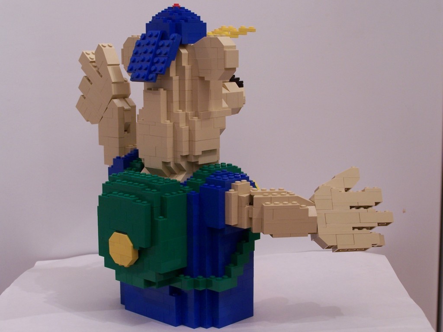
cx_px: 222
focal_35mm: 67
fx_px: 857
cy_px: 166
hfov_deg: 29.0
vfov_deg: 21.9
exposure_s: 1/3
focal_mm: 11.1
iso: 80
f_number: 3.2
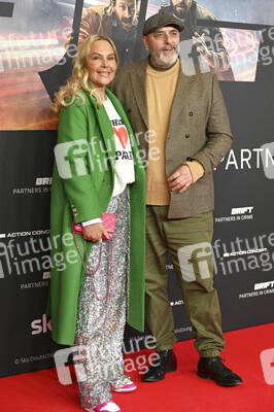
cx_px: 137
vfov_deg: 33.4
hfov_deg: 22.6
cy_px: 206
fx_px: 686
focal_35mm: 60
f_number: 6
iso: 640
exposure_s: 1/160
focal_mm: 60
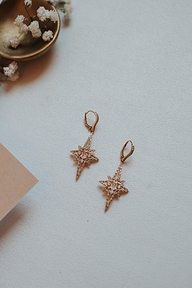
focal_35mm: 58
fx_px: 462
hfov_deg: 23.5
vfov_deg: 34.6
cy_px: 144
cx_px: 96
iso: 200
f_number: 3.2
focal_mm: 35
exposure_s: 1/250
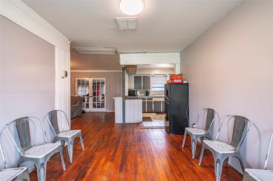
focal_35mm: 15
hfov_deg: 100.4
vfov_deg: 77.2
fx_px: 114
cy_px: 90
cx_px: 136
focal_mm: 15
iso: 100
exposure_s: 1/4
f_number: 8
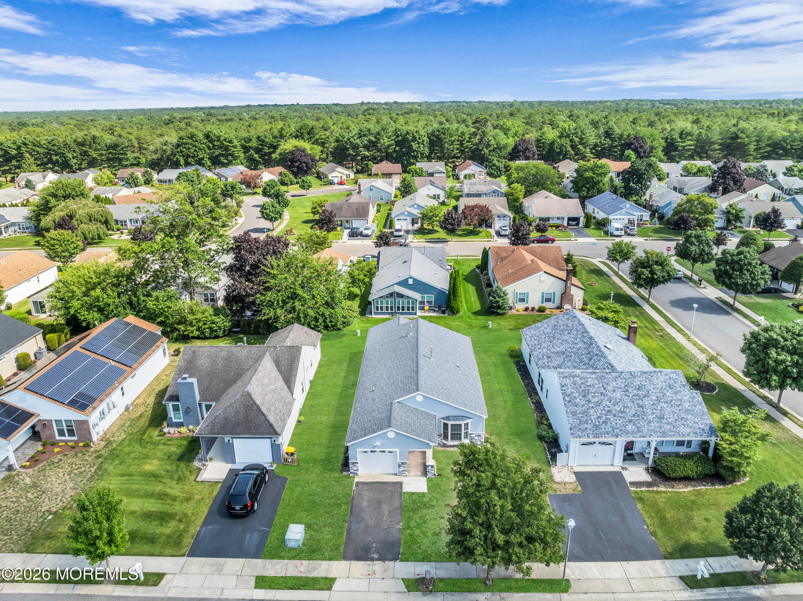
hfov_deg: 71.6
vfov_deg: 56.8
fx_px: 556
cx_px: 402
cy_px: 300
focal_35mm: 24
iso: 140
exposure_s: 1/1600
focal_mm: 12.29
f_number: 2.8
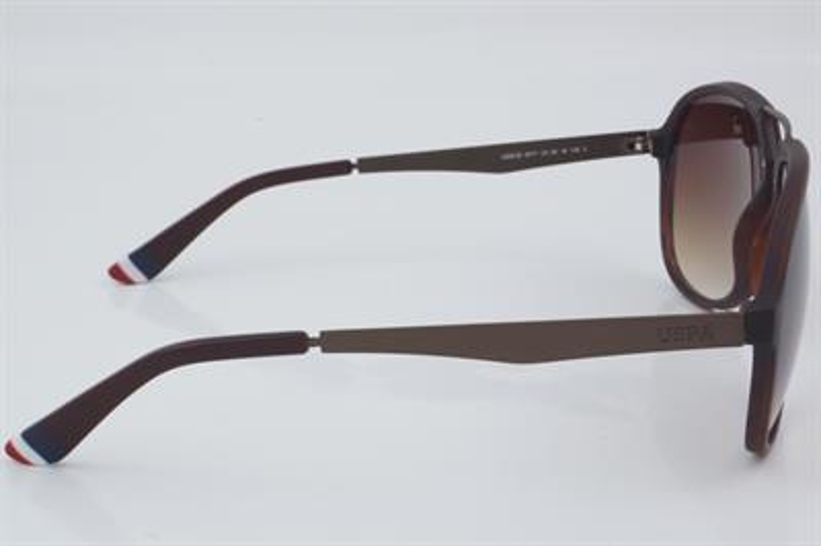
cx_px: 410
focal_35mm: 75
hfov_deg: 27.0
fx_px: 1709
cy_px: 273
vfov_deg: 18.2
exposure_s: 1/3
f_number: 32
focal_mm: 50
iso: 100
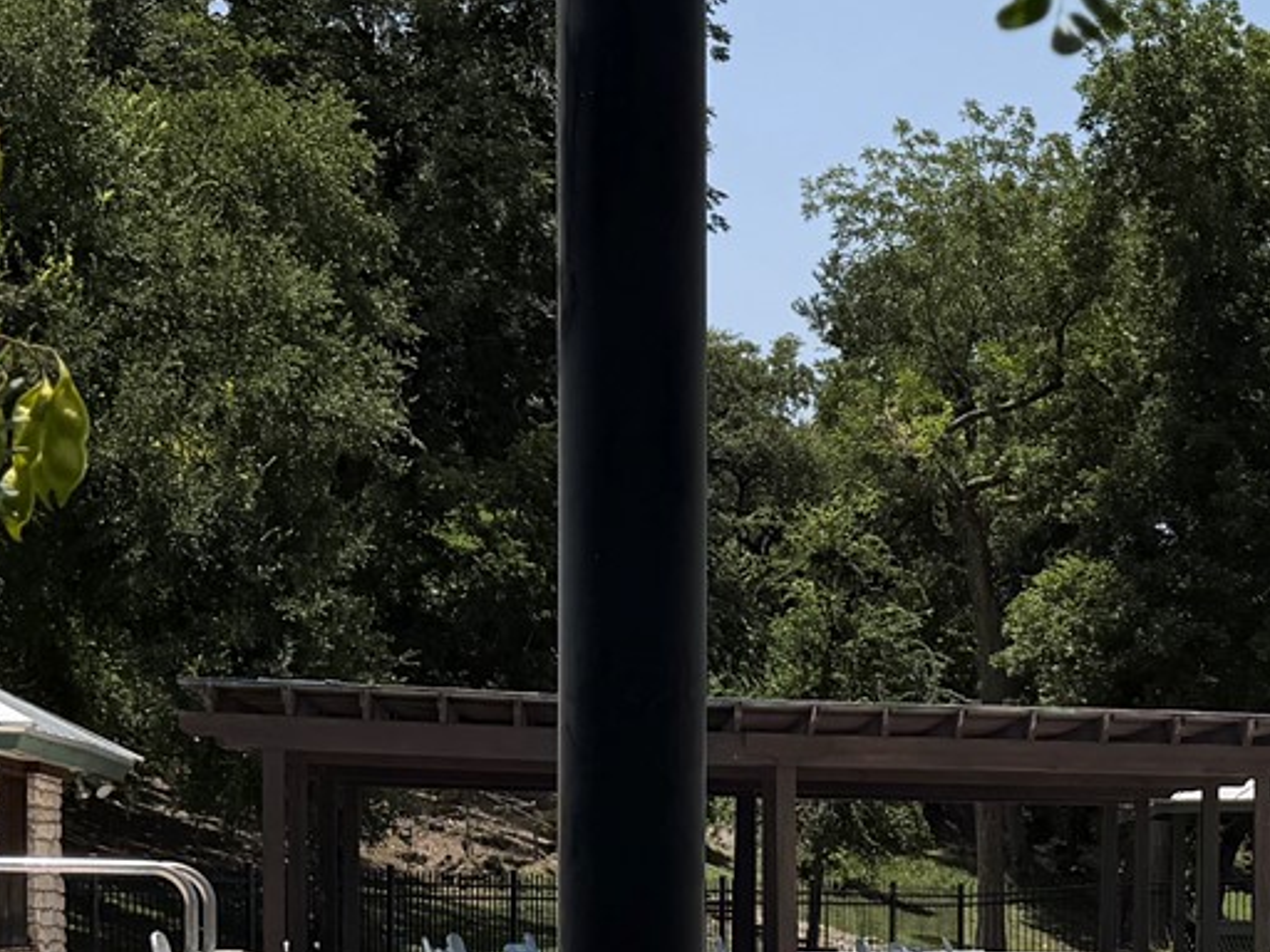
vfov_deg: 15.1
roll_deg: -1.1
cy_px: 1004
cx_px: 1295
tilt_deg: -3.1
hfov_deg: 19.8
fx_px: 3522
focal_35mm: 96
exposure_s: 1/5714
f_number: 1.78
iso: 80
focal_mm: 6.76
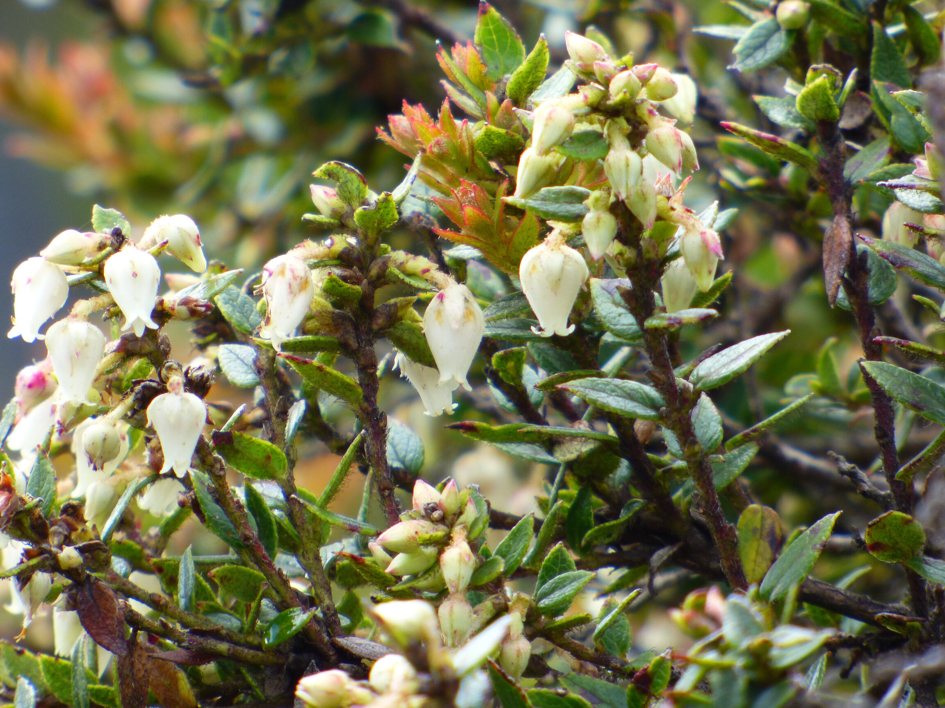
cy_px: 354
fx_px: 31258
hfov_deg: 1.7
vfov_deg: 1.3
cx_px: 472
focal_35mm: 1145
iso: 125
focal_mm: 186.4
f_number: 5.6
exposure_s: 1/125
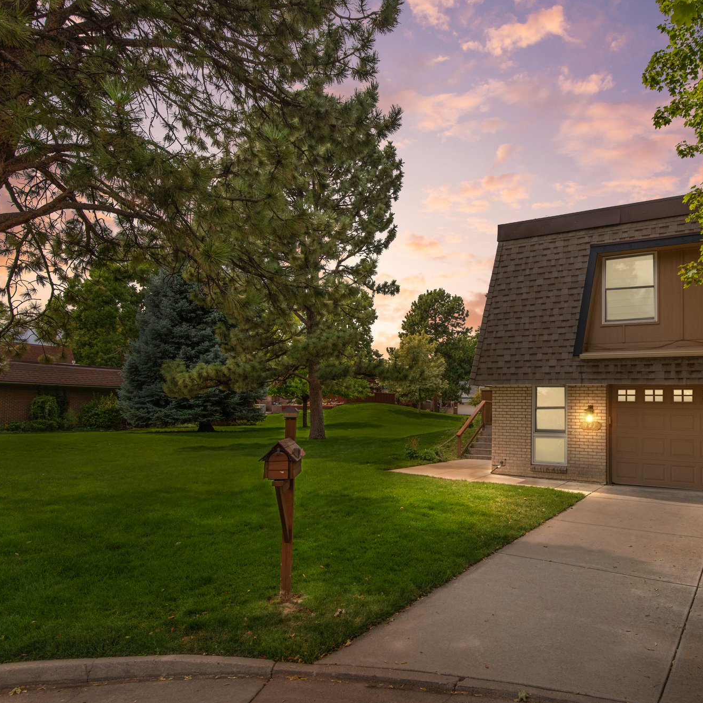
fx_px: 483
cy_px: 343
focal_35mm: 21
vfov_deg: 72.1
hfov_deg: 68.7
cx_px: 503
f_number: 9
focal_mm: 16
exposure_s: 1/250
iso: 320
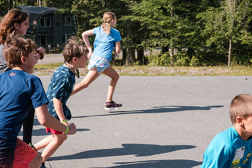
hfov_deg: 22.1
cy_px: 85
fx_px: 646
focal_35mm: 92
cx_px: 127
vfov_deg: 14.8
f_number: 16
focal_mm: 85
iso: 6400
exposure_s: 1/2500
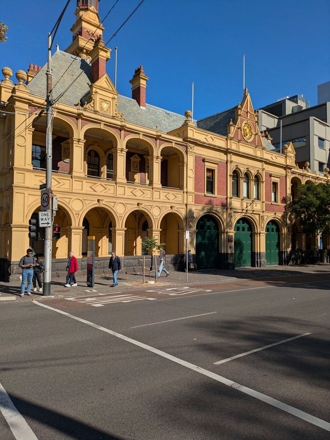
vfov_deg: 69.4
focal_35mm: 25
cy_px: 220
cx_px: 165
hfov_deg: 54.9
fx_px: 317
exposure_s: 1/3226
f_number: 1.89
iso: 49
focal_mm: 5.43
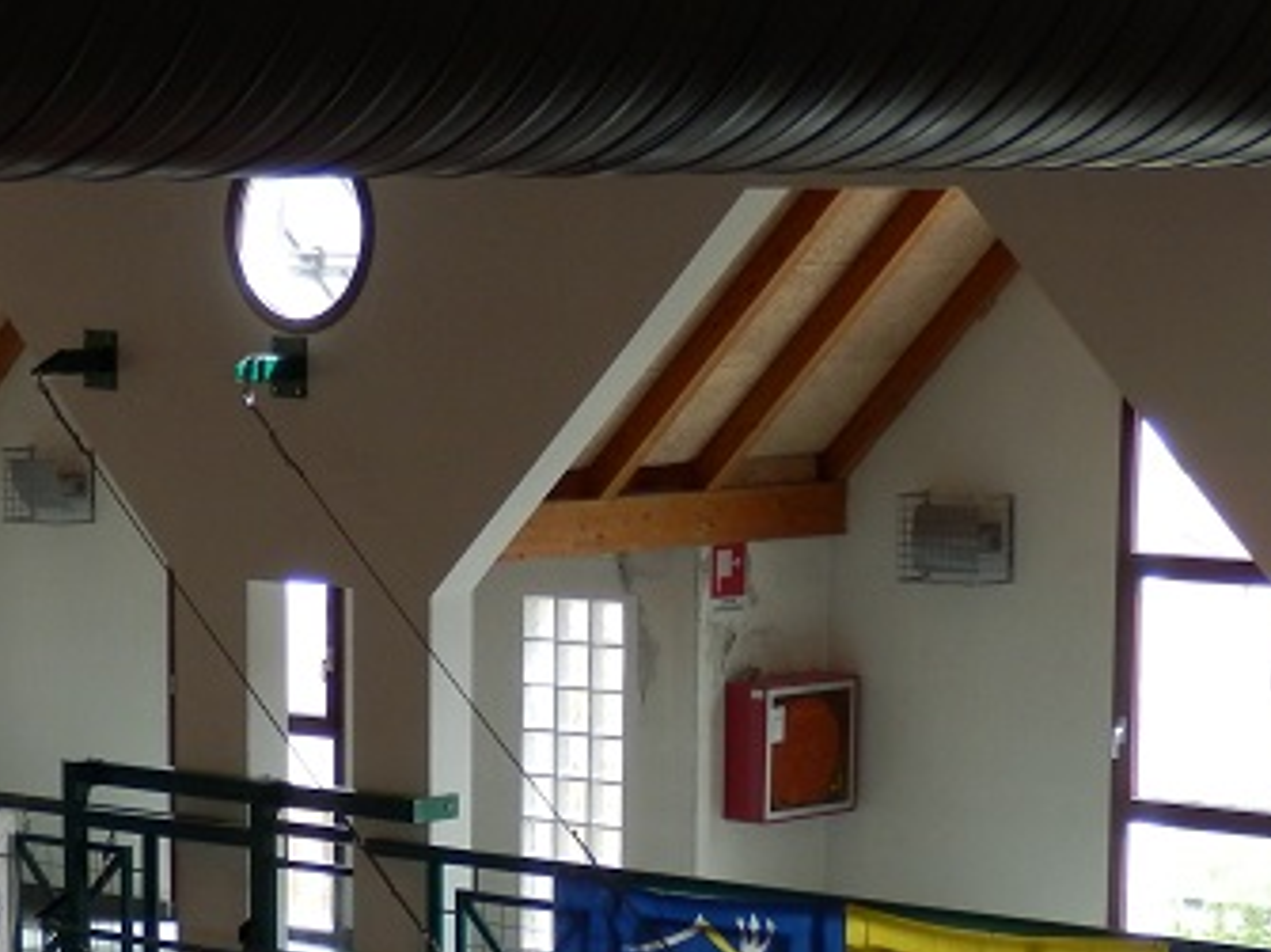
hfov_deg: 15.2
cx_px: 357
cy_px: 1009
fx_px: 4735
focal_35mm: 129
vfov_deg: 11.3
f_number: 4.1
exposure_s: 1/100
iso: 125
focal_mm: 9.8
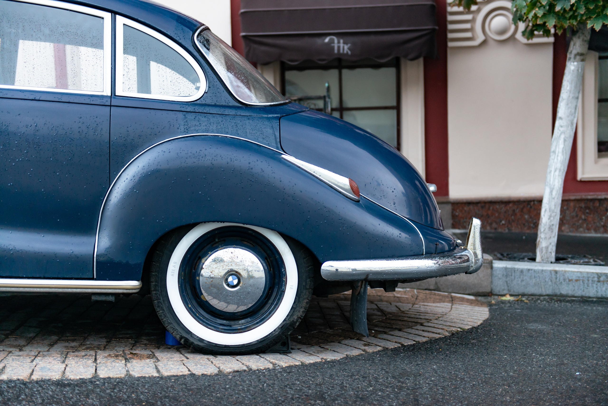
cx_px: 304
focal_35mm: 55
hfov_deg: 36.2
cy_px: 203
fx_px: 929
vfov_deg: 24.6
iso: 1000
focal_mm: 55
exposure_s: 1/100
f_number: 2.8
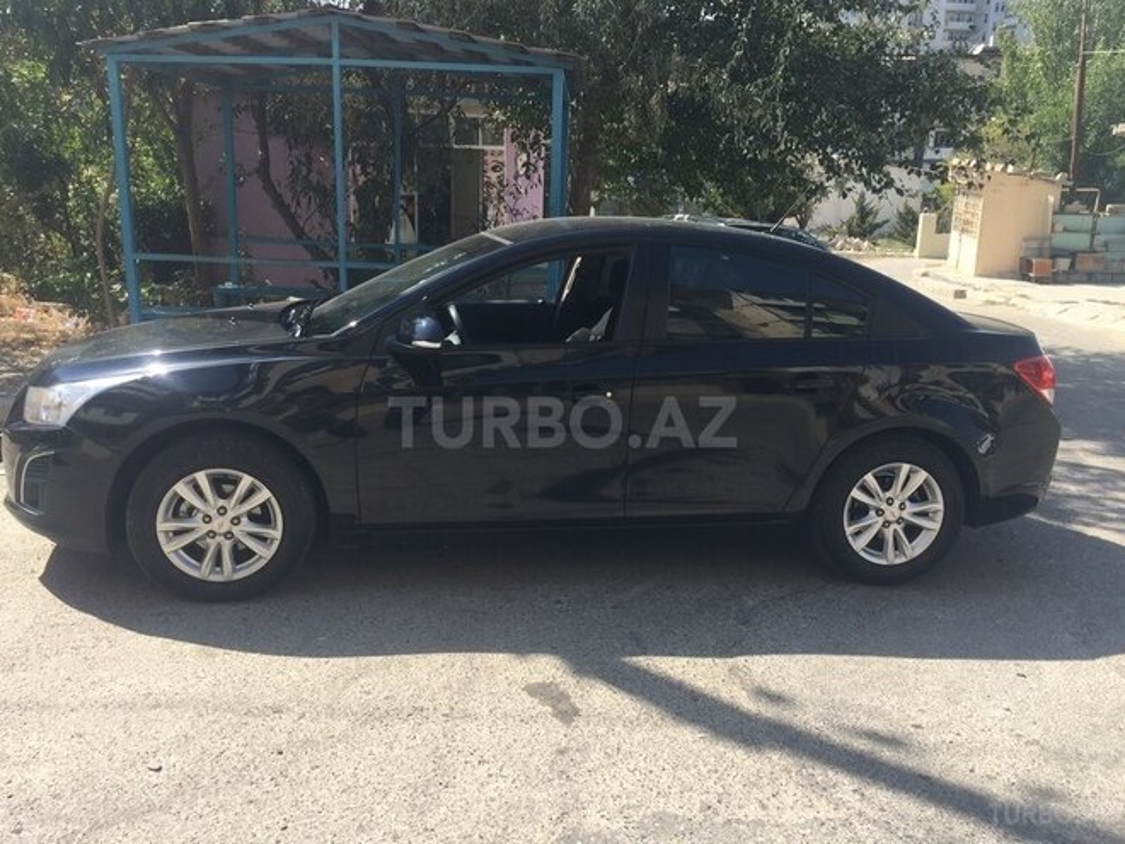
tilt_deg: -15.3
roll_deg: -3.0
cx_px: 562
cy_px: 422
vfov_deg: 48.2
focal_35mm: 29
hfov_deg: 61.7
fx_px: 942
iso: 32
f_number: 2.2
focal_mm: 4.15
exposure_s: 1/1068
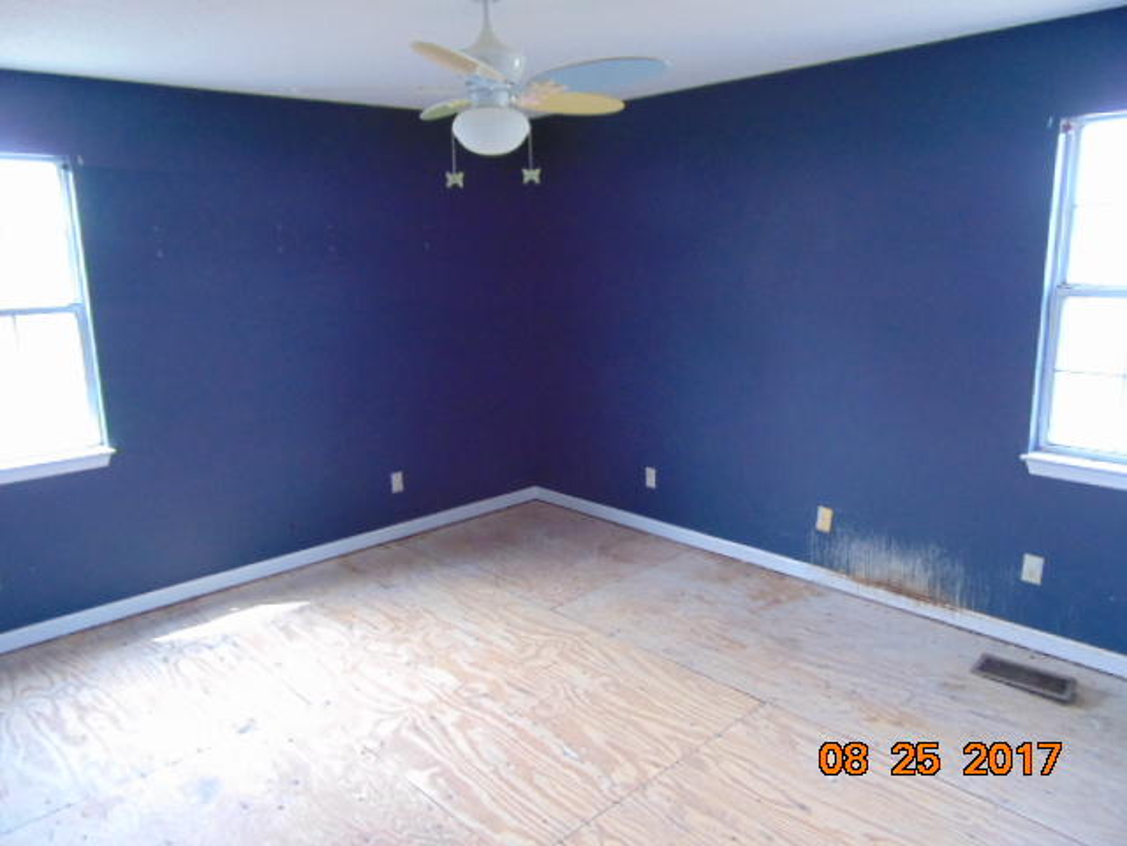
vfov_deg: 54.9
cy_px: 423
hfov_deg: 69.4
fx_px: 814
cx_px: 564
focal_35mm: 25
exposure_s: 1/30
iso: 320
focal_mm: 4.5
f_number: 3
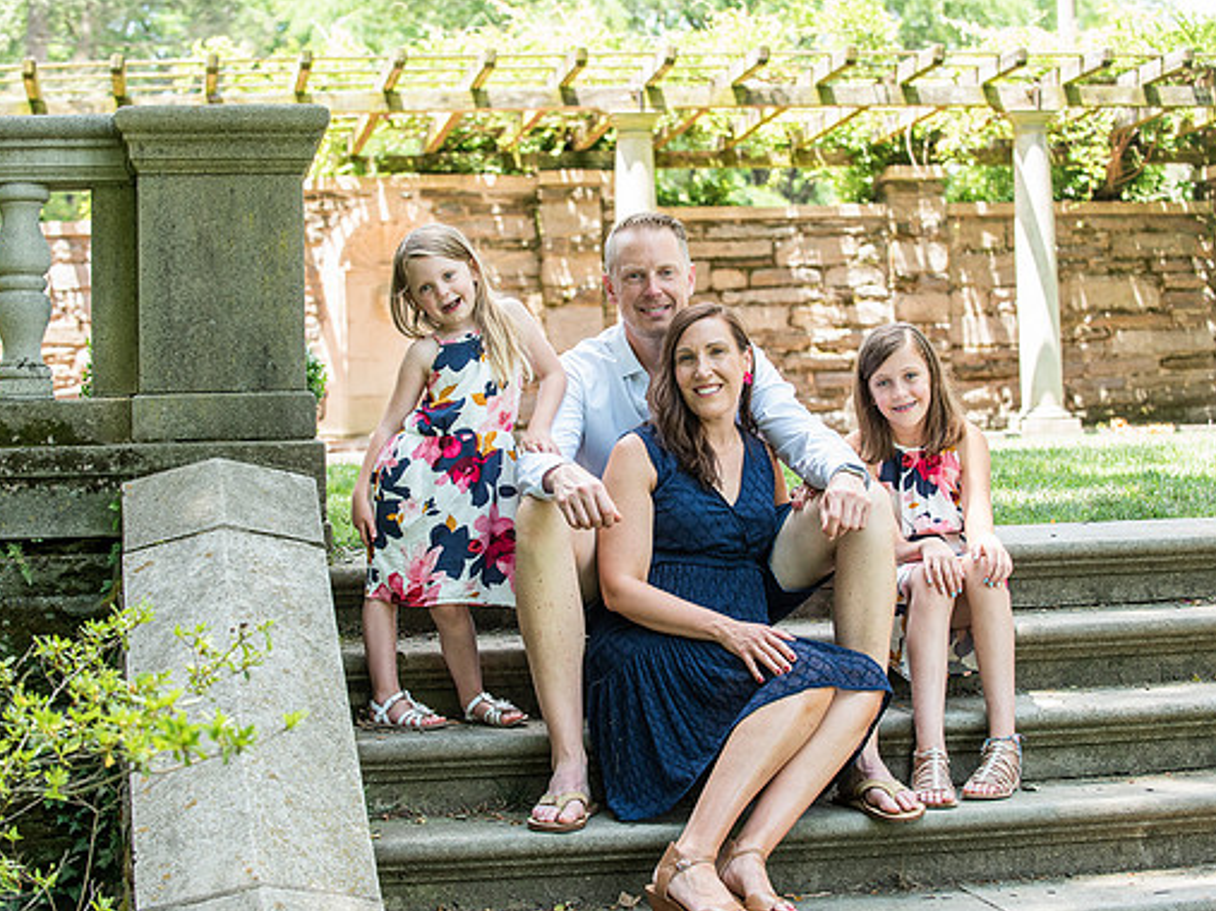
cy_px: 461
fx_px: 2704
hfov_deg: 25.3
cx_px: 624
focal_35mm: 77
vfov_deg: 19.1
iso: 800
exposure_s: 1/320
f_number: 5
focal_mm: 70
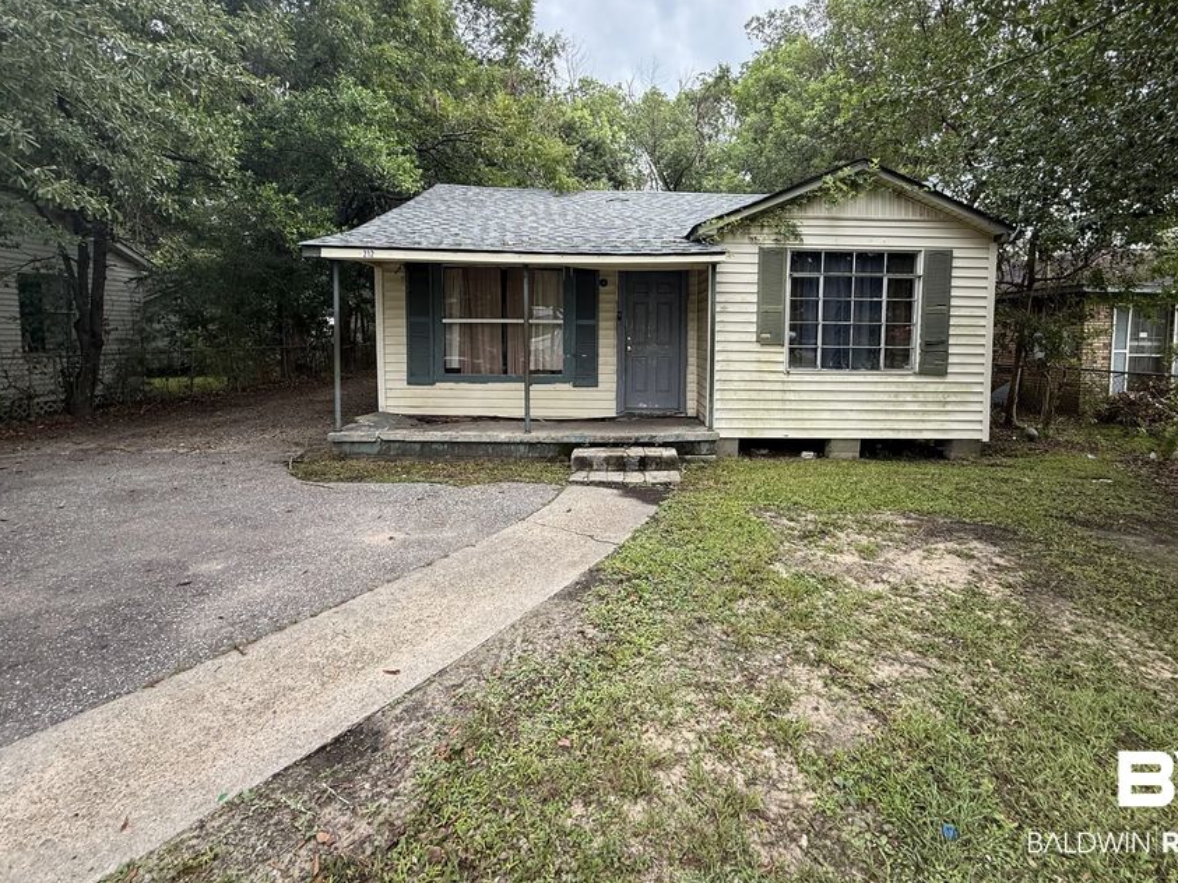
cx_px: 636
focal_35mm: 17
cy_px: 370
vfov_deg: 74.2
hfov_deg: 90.9
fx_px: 578
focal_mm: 2.22
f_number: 2.2
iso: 50
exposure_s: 1/99
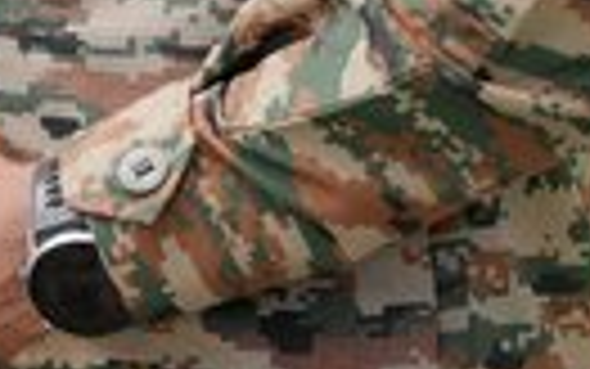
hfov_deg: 4.5
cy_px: 295
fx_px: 7512
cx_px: -212
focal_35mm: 467
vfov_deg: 2.8
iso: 160
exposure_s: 1/1000
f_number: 2
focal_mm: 50
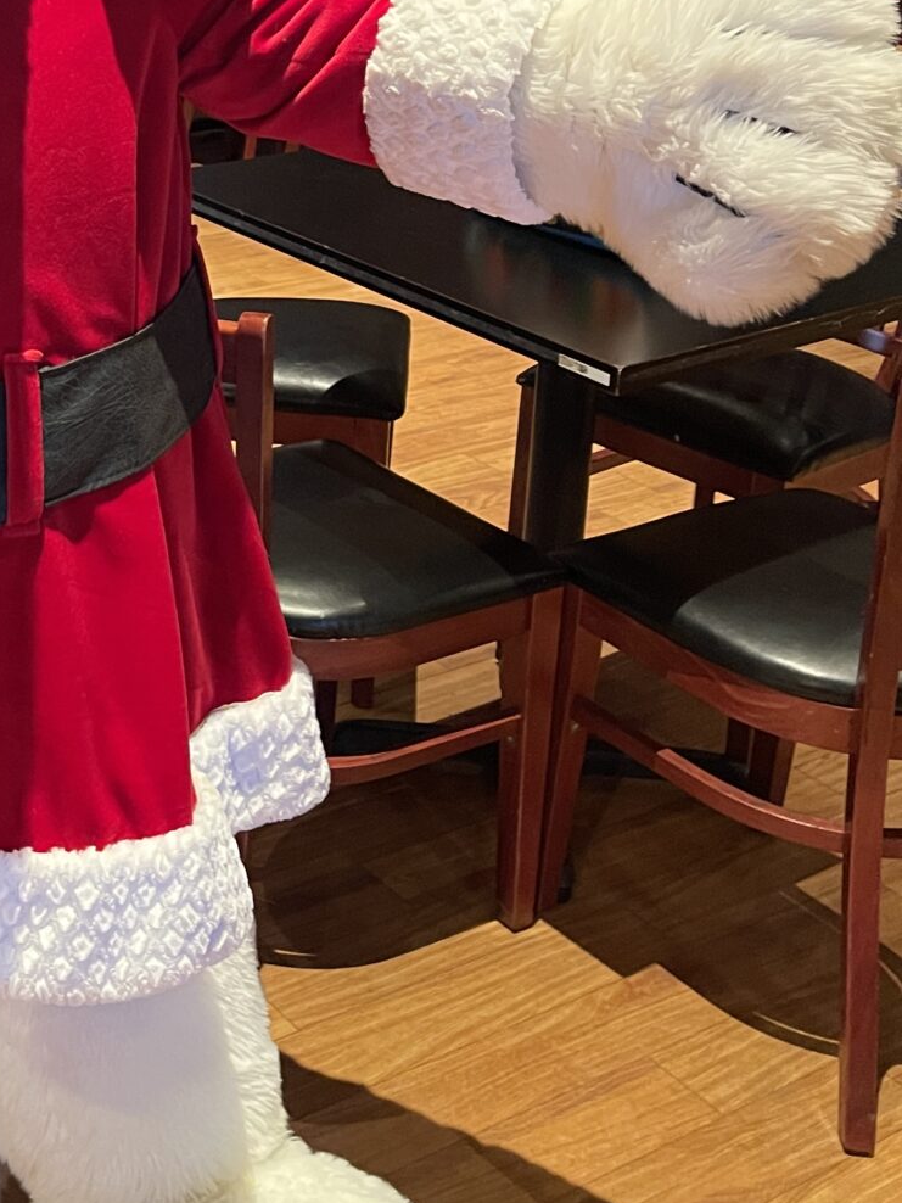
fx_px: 1876
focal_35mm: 54
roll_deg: +0.4
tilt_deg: -15.7
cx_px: -69
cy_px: 159
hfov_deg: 25.3
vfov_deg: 33.9
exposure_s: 1/40
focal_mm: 5.1
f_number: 1.6
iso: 500
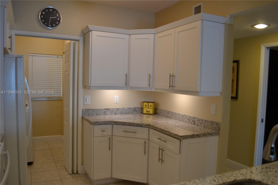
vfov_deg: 43.6
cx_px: 139
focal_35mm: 30
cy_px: 92
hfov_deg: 61.9
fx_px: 232
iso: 400
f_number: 4
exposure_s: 1/60
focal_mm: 20
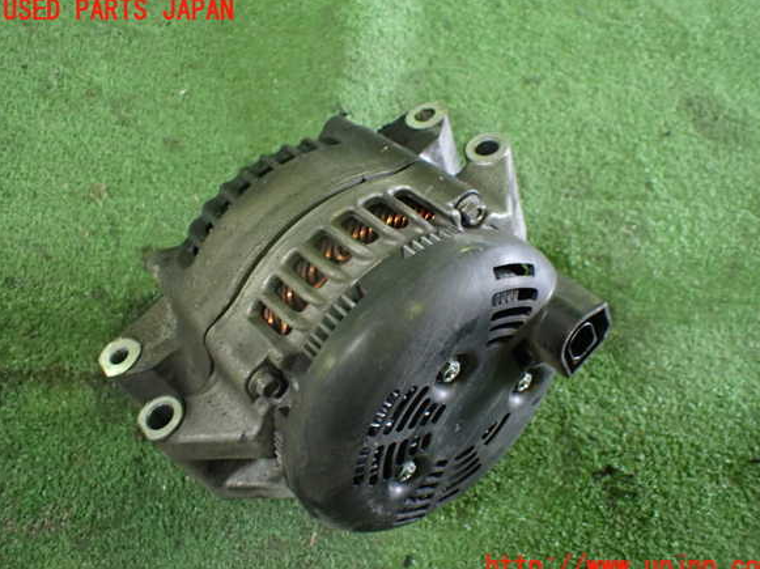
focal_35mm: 31
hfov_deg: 58.4
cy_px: 289
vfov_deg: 45.4
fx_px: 680
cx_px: 389
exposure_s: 1/40
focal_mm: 5.4
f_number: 2.3
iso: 800
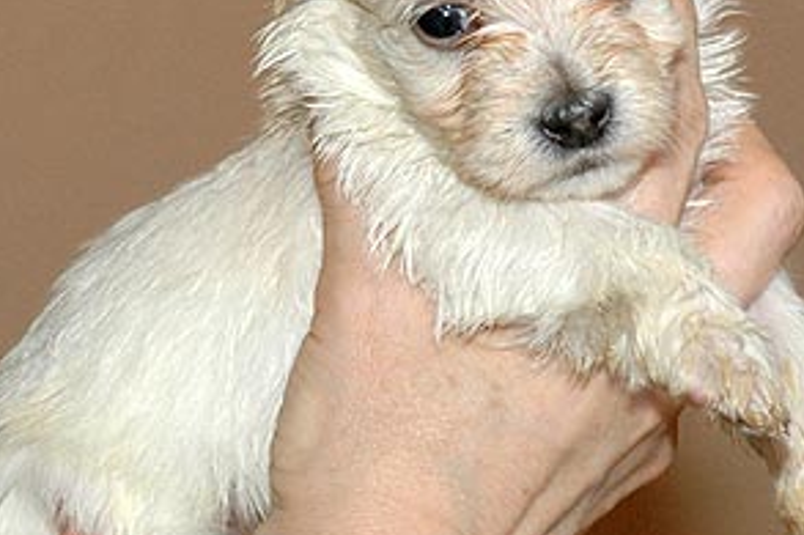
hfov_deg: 12.8
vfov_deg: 8.6
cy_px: 159
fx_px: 3571
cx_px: 494
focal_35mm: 160
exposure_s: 1/60
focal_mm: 52
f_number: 5.6
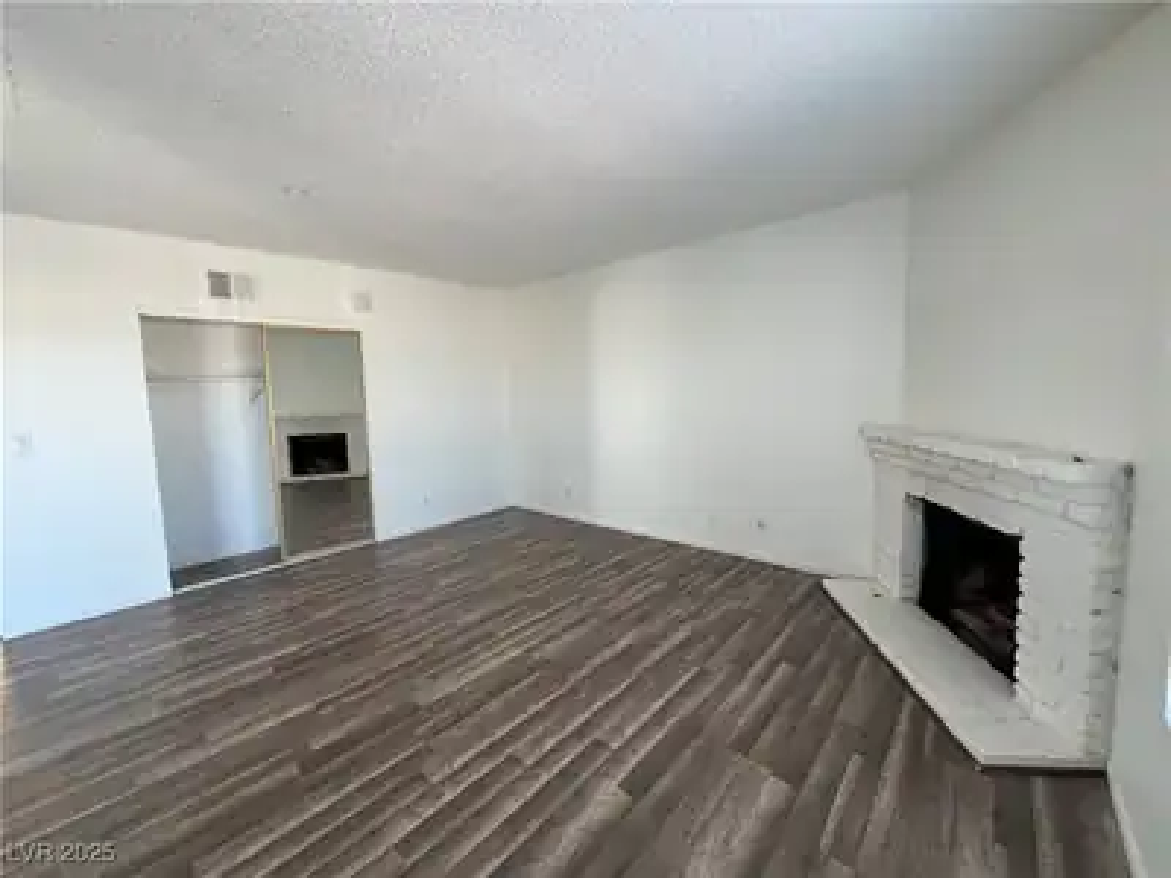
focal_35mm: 13
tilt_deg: -5.6
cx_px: 586
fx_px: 440
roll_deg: +1.2
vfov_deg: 89.9
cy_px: 439
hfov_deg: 106.2
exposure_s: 1/99
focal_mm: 1.57
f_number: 1.8
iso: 100
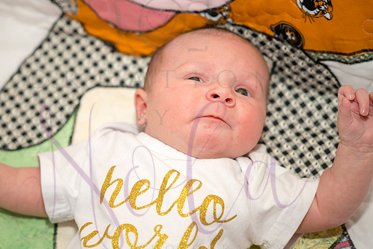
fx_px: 1026
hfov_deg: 20.6
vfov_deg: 13.8
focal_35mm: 99
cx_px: 166
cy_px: 116
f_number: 4
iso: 800
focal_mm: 85
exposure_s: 1/160
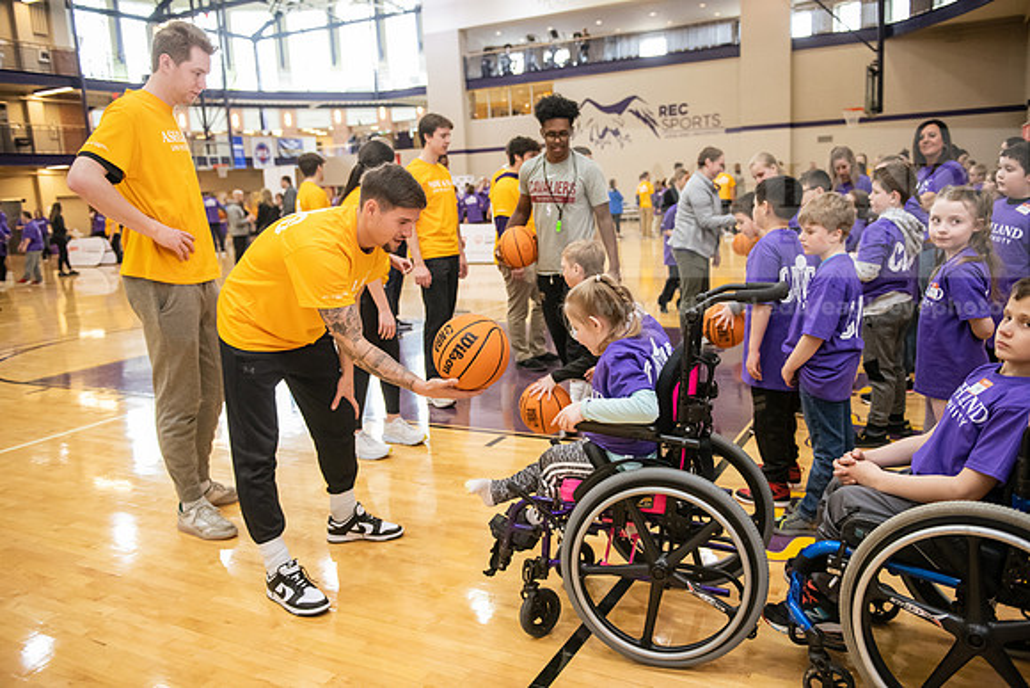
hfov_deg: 63.6
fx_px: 830
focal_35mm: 29
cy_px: 344
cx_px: 515
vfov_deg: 45.0
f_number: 3.2
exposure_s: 1/200
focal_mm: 29
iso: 4000
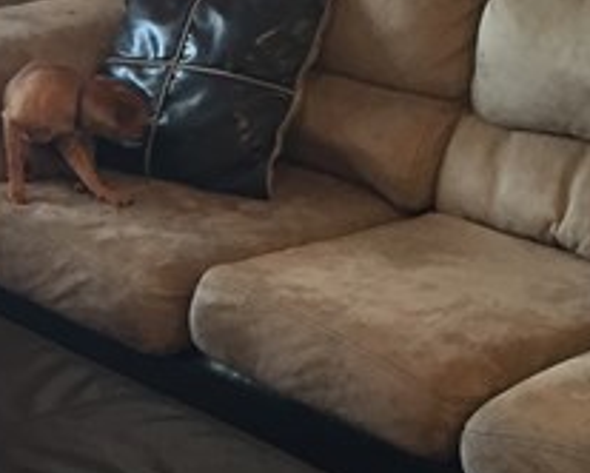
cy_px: 308
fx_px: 2447
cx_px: -86
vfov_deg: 11.0
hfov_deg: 13.4
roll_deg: -0.6
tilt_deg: -21.3
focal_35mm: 140
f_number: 2.2
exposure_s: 1/30
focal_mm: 4.15
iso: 100
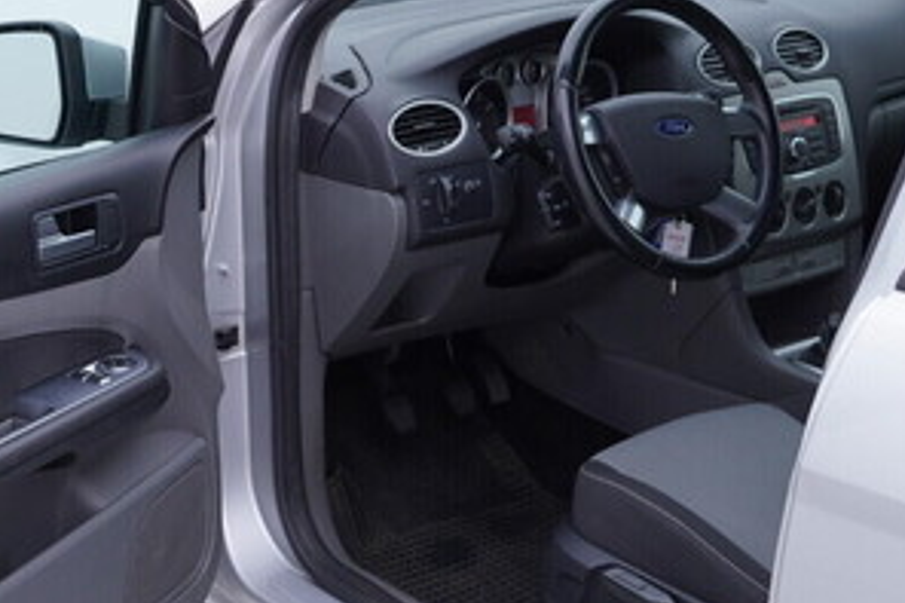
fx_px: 1683
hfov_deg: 29.5
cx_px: 202
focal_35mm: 67
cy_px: 314
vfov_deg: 20.3
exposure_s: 1/60
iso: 125
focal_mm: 24
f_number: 3.2
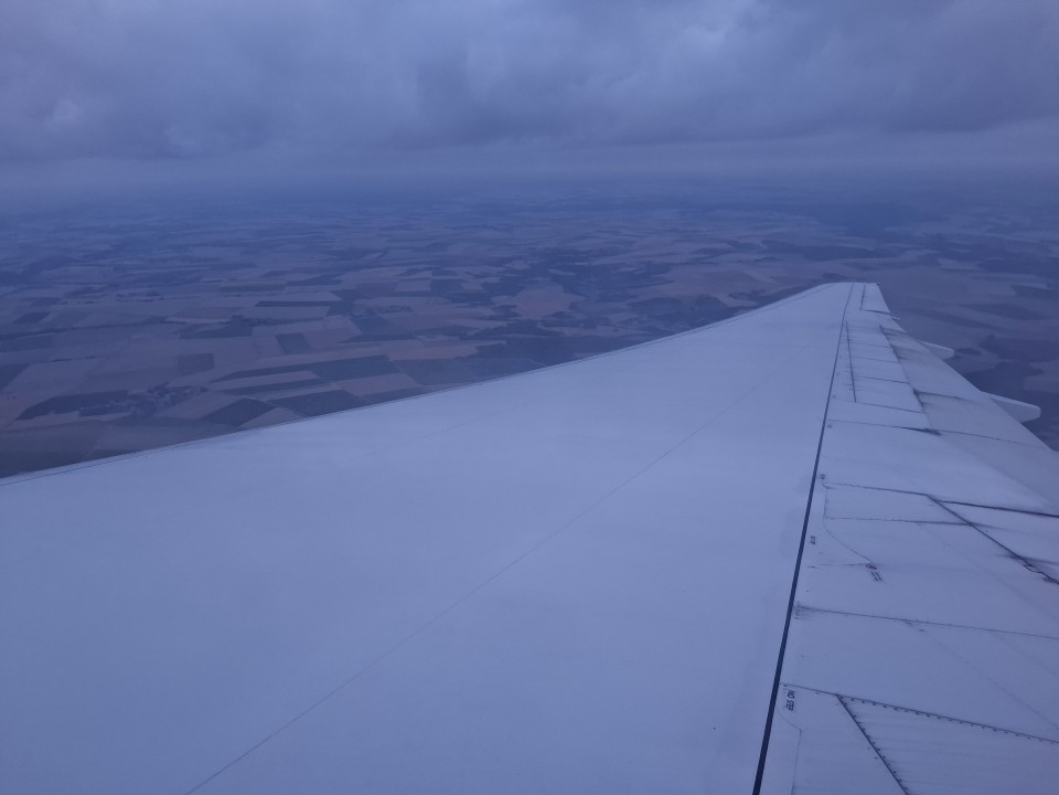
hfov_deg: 67.3
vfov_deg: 53.1
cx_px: 530
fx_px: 795
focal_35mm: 26
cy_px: 398
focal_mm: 3.98
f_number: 1.8
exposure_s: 1/120
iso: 200
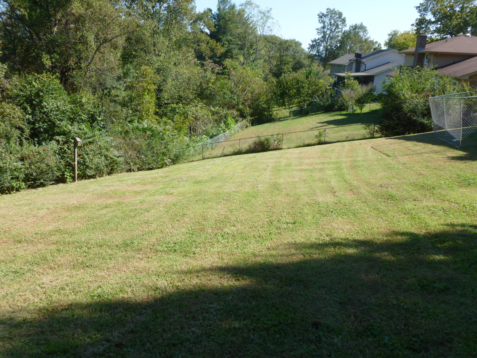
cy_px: 179
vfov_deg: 49.7
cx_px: 238
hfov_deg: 63.4
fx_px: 386
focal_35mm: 28
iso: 100
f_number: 3.3
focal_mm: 5
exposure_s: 1/400
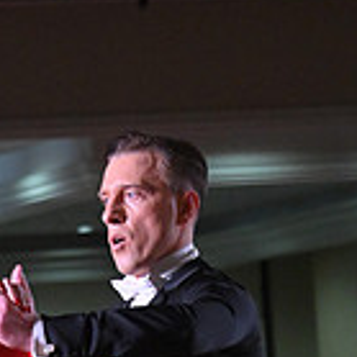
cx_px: 81
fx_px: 4971
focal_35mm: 426
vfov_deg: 4.1
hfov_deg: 4.1
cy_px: 604
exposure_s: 1/400
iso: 4000
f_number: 5.6
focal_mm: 120
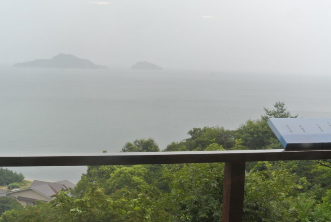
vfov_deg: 16.9
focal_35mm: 81
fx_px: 746
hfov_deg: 25.0
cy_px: 111
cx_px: 166
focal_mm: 30
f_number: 3.8
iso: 800
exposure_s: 1/40
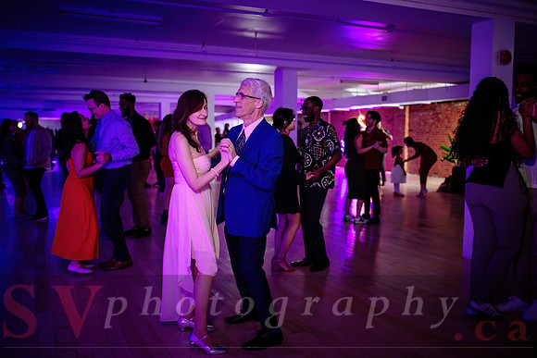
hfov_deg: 59.7
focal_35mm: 31
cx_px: 257
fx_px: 467
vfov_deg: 41.9
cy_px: 187
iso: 2000
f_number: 2
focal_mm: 30
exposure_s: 1/200
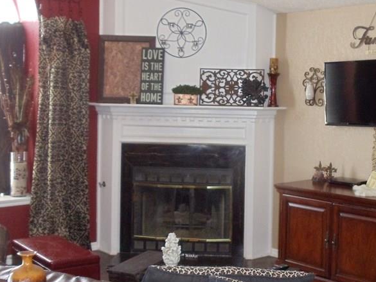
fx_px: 837
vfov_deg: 19.1
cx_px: 242
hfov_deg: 25.2
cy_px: 120
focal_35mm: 77
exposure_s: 1/30
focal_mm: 6
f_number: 3.5
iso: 400
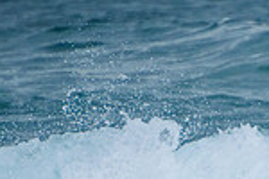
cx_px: 355
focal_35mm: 2324
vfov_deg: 0.6
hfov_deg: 0.9
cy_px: 228
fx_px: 17364
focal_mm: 400
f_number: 5.6
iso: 450
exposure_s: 1/2000
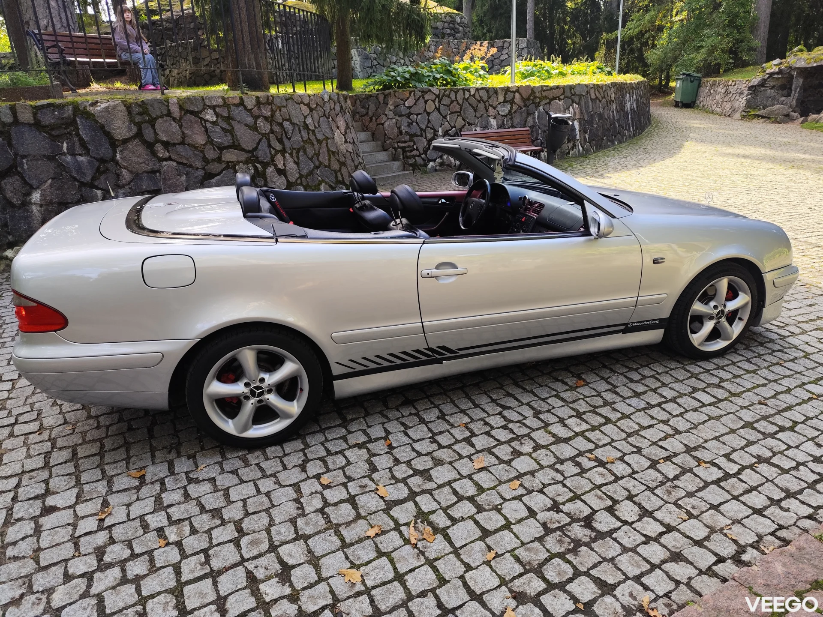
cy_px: 308
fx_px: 547
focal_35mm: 23
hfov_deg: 73.9
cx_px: 412
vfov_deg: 58.9
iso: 50
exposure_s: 1/146
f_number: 1.65
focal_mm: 6.19
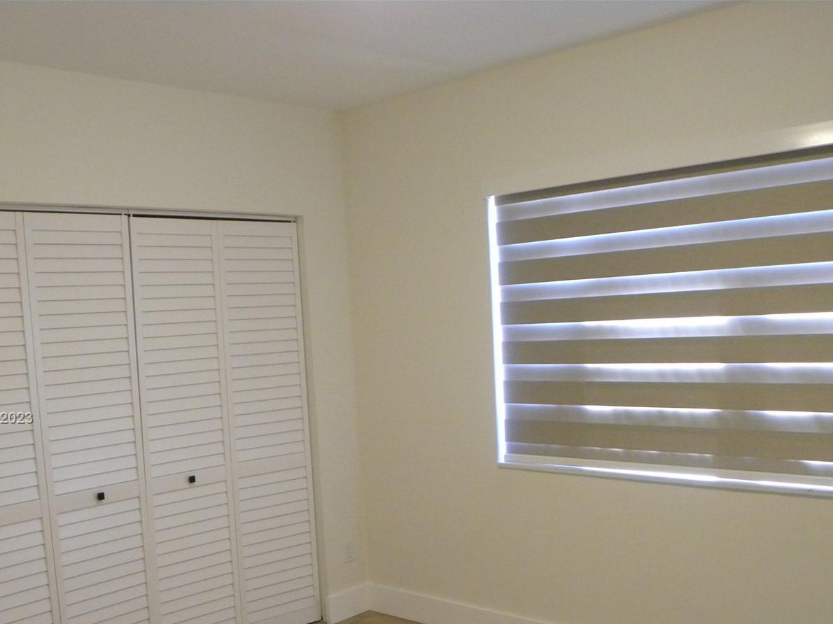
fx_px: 938
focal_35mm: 39
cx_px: 369
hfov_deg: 47.8
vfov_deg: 36.4
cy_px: 419
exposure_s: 1/49.6
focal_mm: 5.2
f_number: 2.8
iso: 400
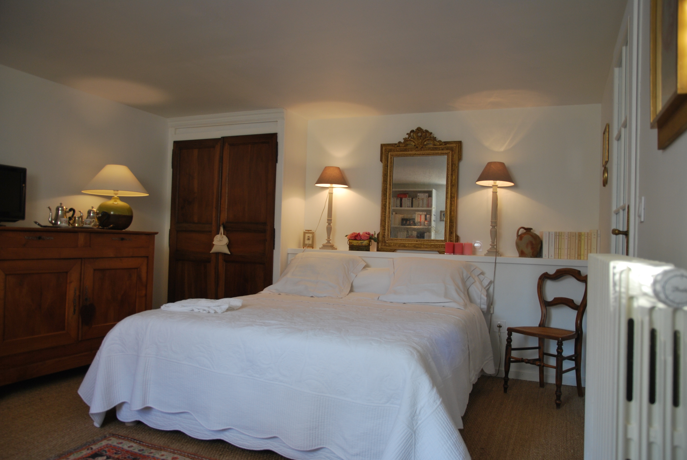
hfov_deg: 73.7
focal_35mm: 24
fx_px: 459
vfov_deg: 53.3
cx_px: 344
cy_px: 230
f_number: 3.8
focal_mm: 16
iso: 200
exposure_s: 1/40
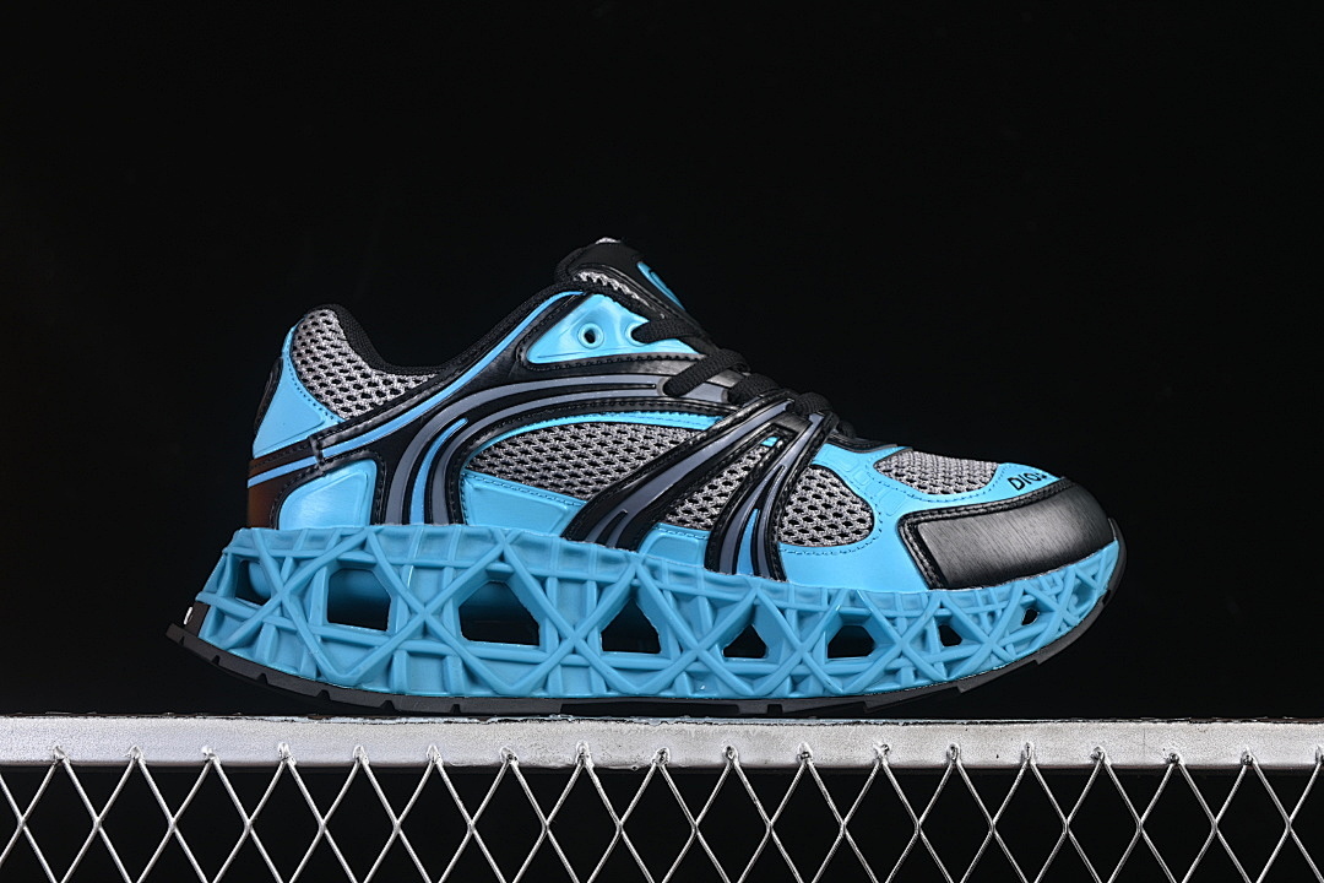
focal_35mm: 75
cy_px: 442
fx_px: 2758
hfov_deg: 27.0
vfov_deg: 18.2
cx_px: 662
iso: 160
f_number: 6.3
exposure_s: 1/60
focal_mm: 50
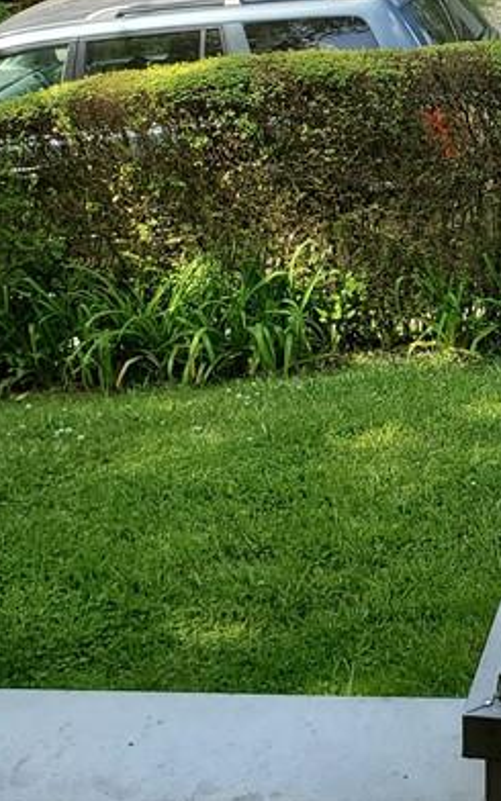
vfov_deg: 27.2
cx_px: 665
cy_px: 27
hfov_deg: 17.0
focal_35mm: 72
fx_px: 1573
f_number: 2.4
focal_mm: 4.3
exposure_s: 1/489
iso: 50
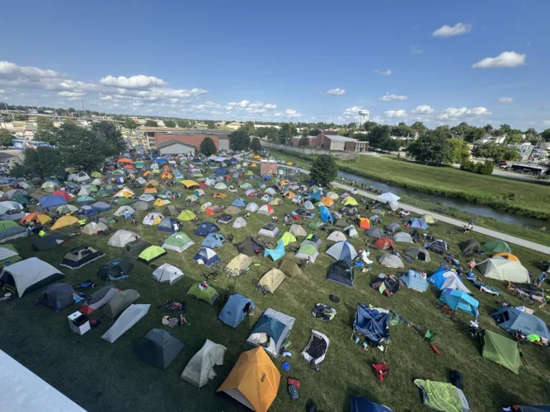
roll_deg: -3.2
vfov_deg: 85.7
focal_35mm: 14
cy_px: 206
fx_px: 222
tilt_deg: -21.5
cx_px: 275
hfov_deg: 102.1
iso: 50
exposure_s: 1/944
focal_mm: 2.22
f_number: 2.2
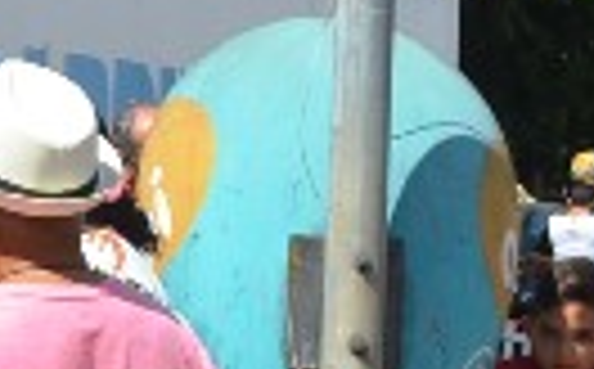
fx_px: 3297
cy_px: 124
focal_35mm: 204
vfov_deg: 6.4
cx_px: -801
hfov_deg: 9.3
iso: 100
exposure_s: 1/250
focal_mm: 22
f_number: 8
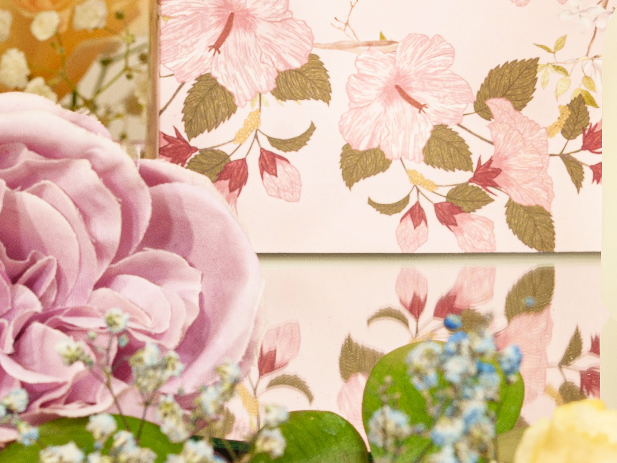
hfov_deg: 6.0
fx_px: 5882
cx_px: 404
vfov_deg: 4.4
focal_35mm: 330
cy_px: -423
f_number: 8
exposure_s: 1/125
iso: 160
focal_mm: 85
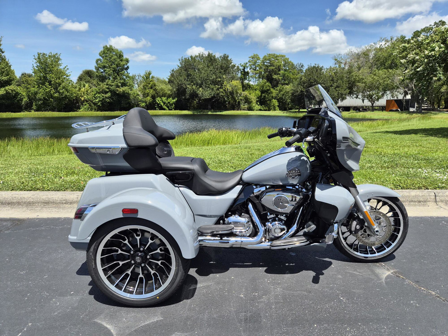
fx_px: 298
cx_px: 224
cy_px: 168
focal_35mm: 23
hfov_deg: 73.9
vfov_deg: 58.9
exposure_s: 1/4368
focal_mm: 5.4
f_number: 1.8
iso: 80
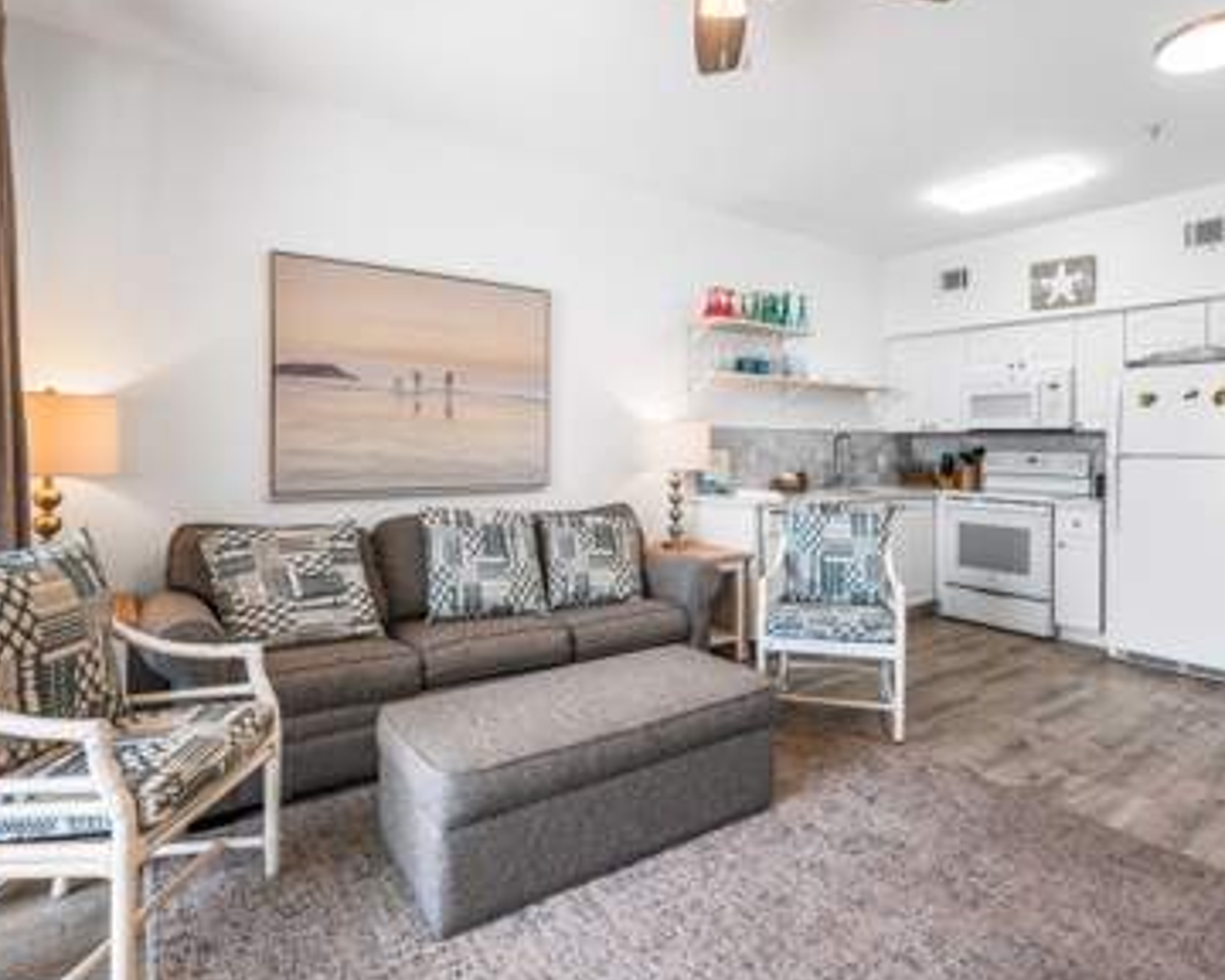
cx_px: 715
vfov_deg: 68.1
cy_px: 471
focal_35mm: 20
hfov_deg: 79.7
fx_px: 725
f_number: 8
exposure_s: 1/25
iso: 200
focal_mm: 16
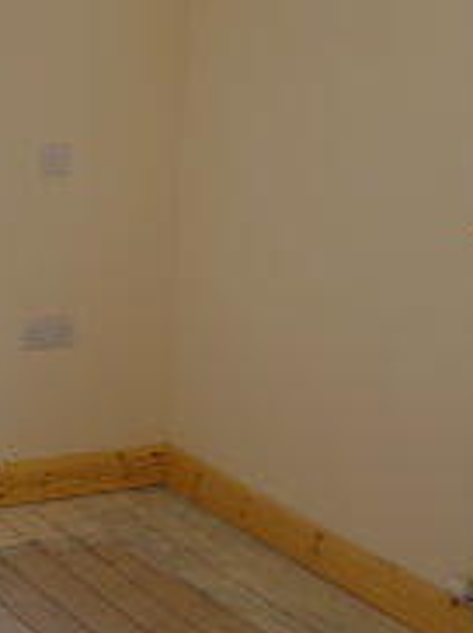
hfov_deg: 17.3
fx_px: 1552
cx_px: 136
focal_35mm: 85
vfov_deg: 22.9
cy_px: 190
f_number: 3.5
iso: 100
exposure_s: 1/40
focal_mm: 18
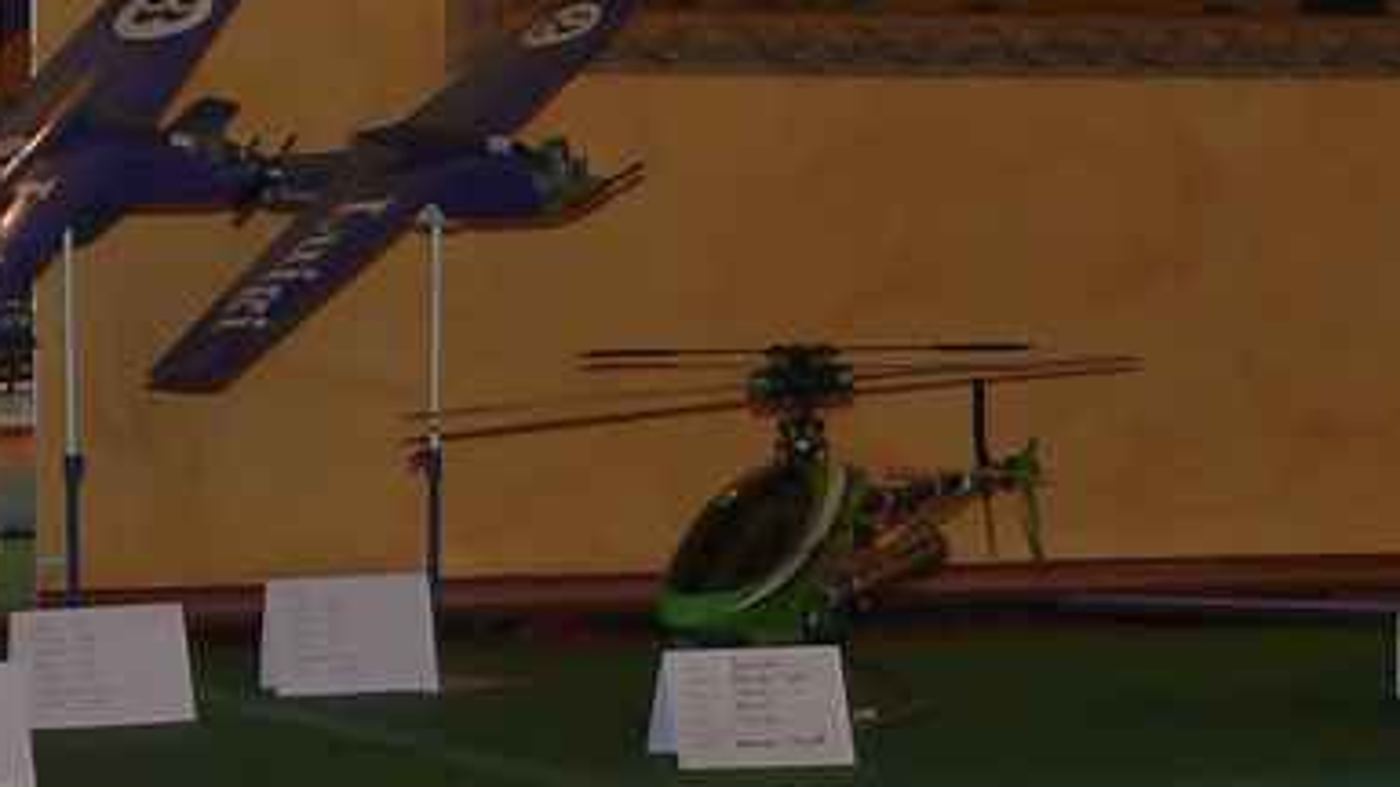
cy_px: 831
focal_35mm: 143
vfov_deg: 8.4
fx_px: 5309
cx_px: 270
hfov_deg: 14.9
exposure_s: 1/125
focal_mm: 7.4
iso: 100
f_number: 2.8
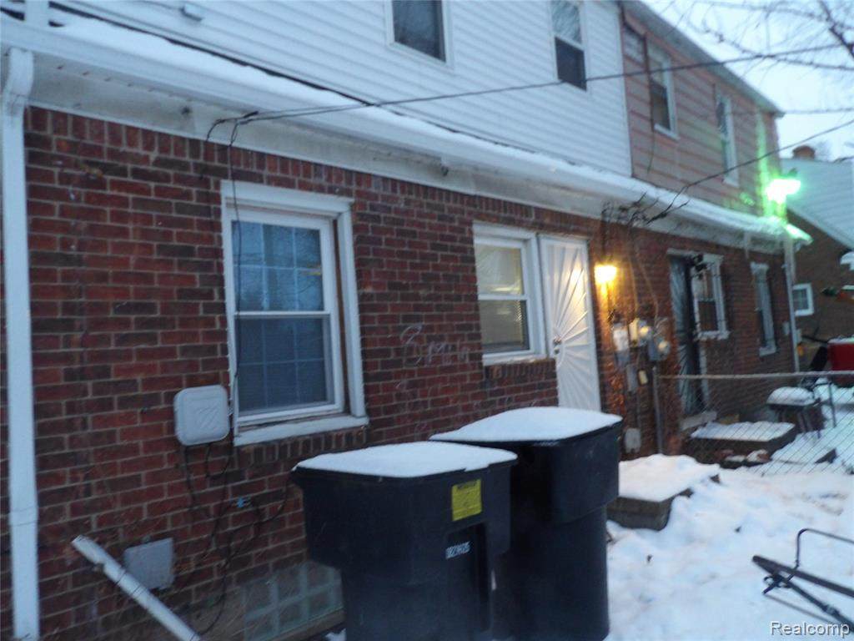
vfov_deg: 56.8
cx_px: 427
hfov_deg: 71.6
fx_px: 592
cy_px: 320
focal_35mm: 24
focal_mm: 4.3
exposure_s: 1/17
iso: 496
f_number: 3.2
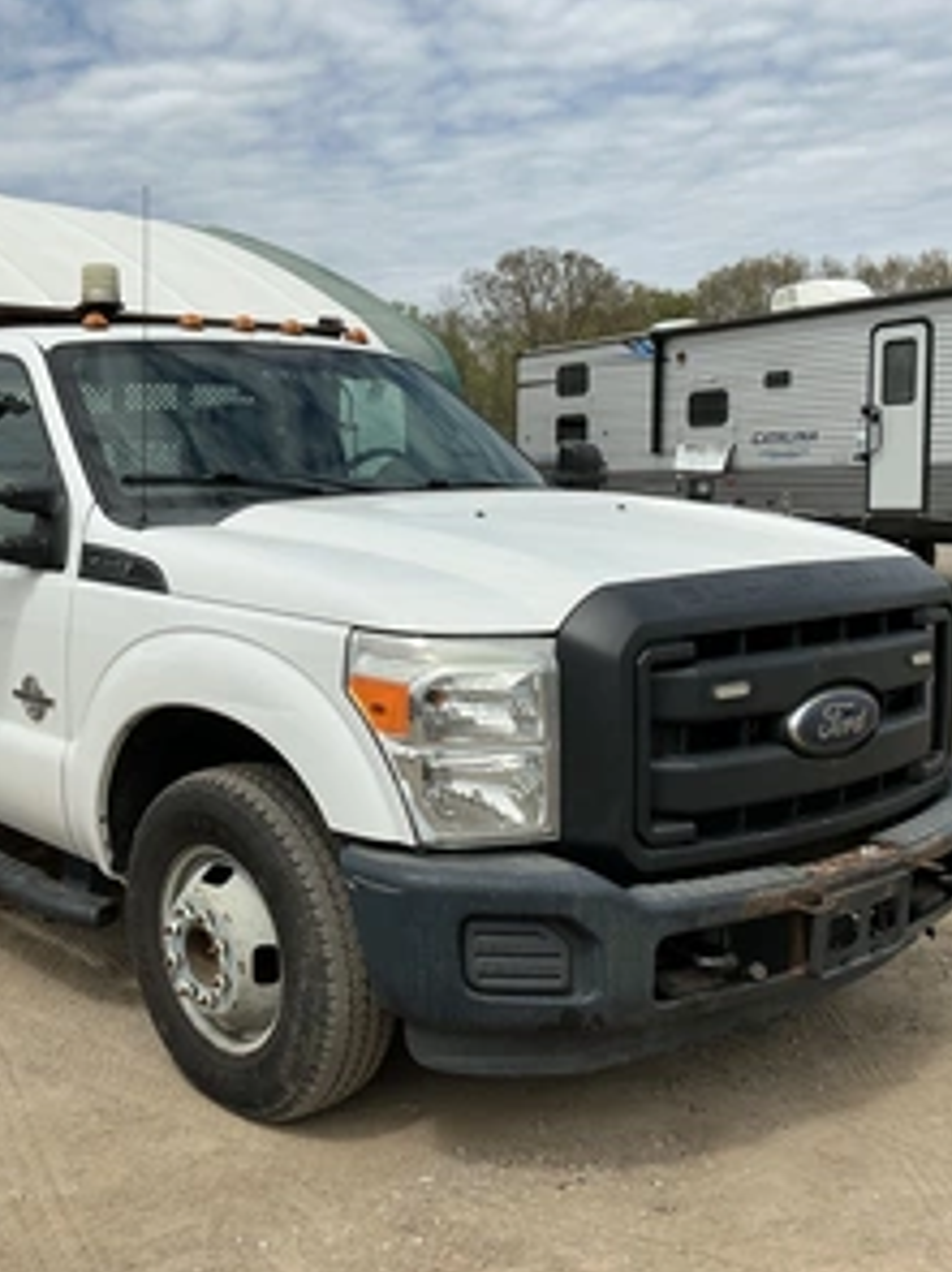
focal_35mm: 38
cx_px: 263
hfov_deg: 37.0
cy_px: 642
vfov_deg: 49.0
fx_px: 1394
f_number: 1.8
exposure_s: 1/2959
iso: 25
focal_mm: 3
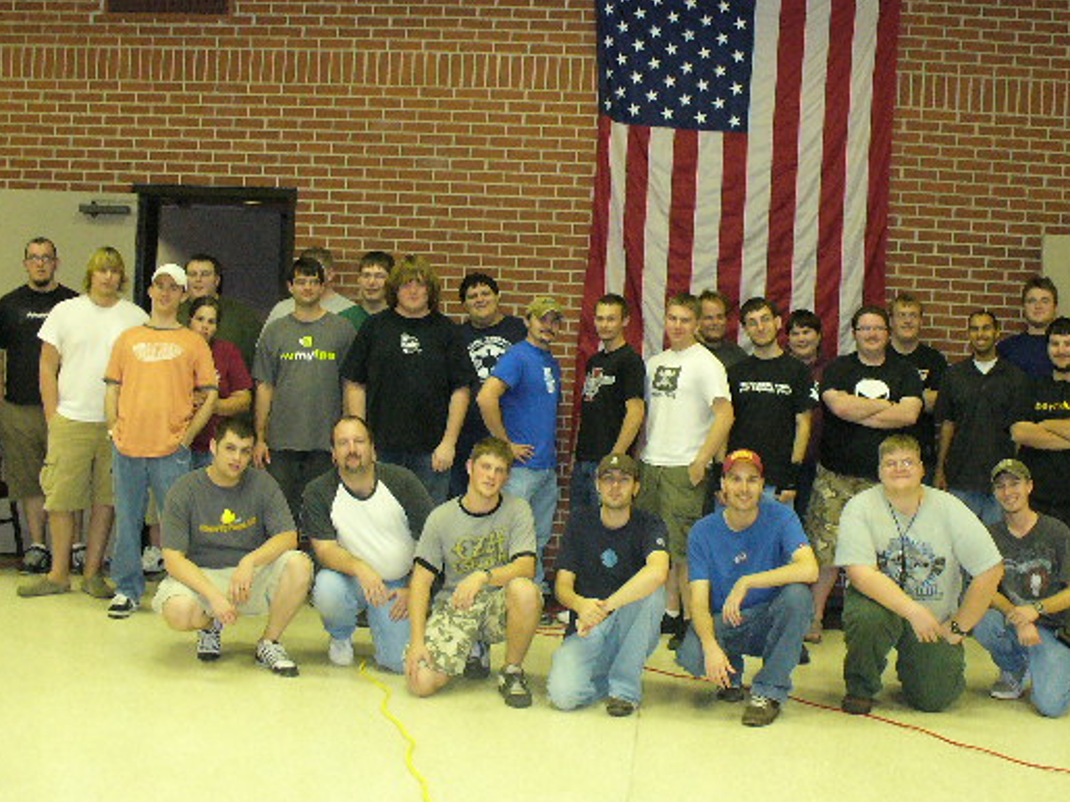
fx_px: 1422
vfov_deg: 31.5
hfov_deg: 41.2
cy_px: 359
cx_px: 586
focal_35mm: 46
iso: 400
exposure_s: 1/30
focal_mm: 6.1
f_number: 2.8
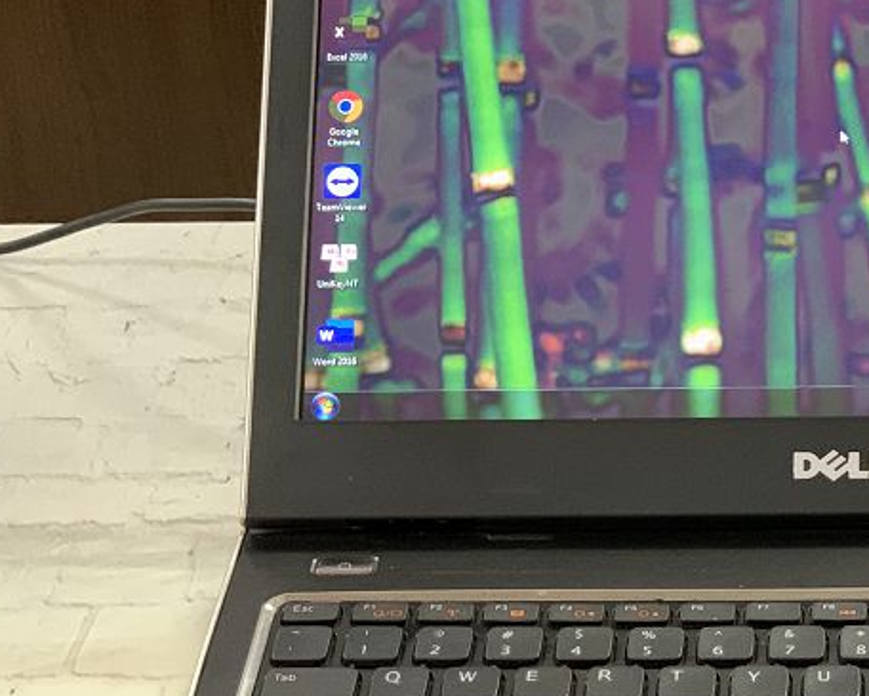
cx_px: 831
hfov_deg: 16.6
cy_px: 412
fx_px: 2933
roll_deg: +1.4
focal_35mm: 114
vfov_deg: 13.5
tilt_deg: -31.2
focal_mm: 6
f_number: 2.4
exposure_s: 1/25
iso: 500
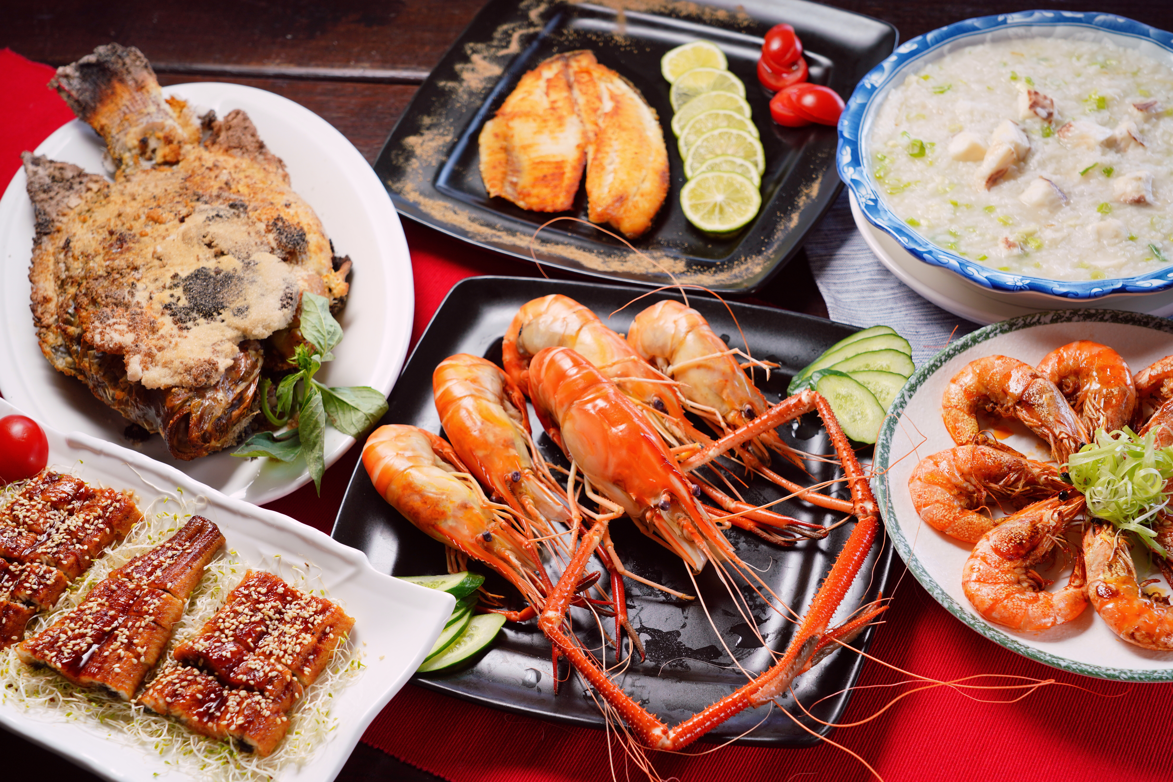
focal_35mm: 54
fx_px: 1760
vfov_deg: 25.1
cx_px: 586
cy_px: 391
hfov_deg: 36.9
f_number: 7.1
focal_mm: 54
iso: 200
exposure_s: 1/200
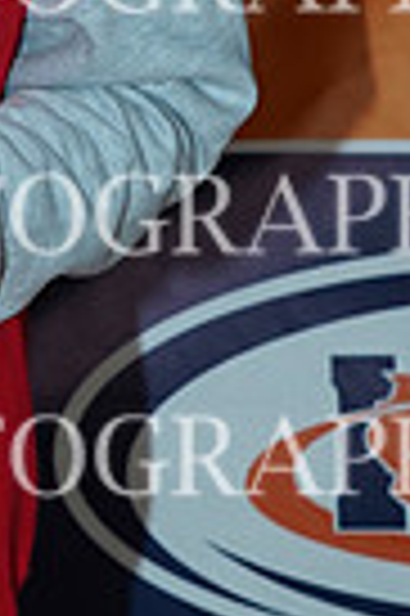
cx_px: -327
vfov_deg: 7.6
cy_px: -148
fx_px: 4572
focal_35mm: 267
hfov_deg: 5.1
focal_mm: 63
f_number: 8
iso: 1250
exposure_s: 1/100
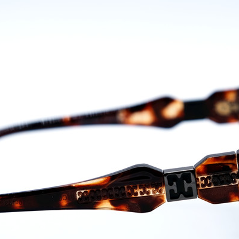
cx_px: 71
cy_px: 166
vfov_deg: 11.3
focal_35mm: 155
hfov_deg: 11.3
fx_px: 1211
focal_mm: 48.4
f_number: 5.6
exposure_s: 1/180
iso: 160
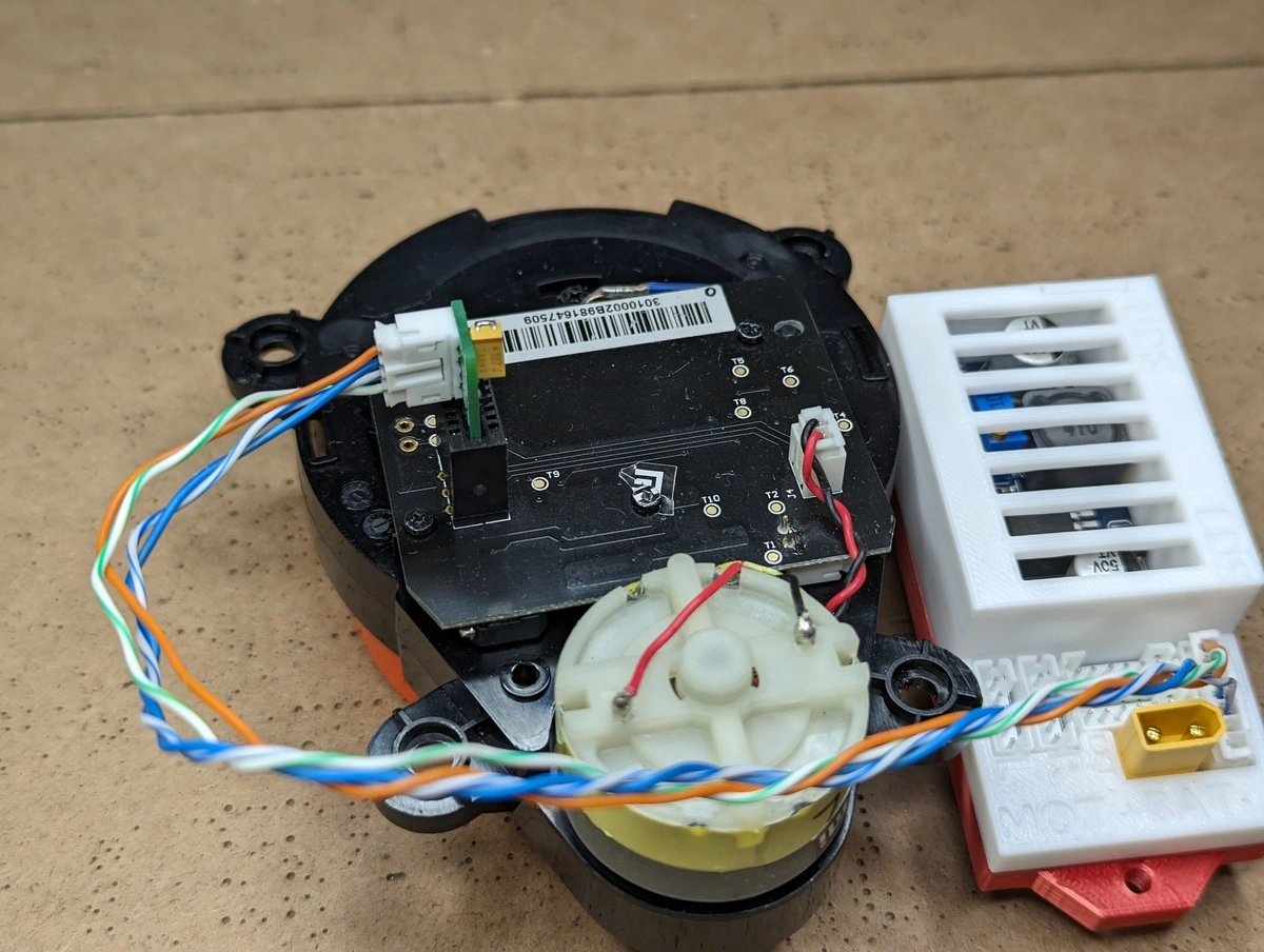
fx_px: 1756
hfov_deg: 39.6
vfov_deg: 30.3
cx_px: 632
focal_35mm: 48
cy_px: 476
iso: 55
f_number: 1.85
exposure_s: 1/52.4
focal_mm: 6.81
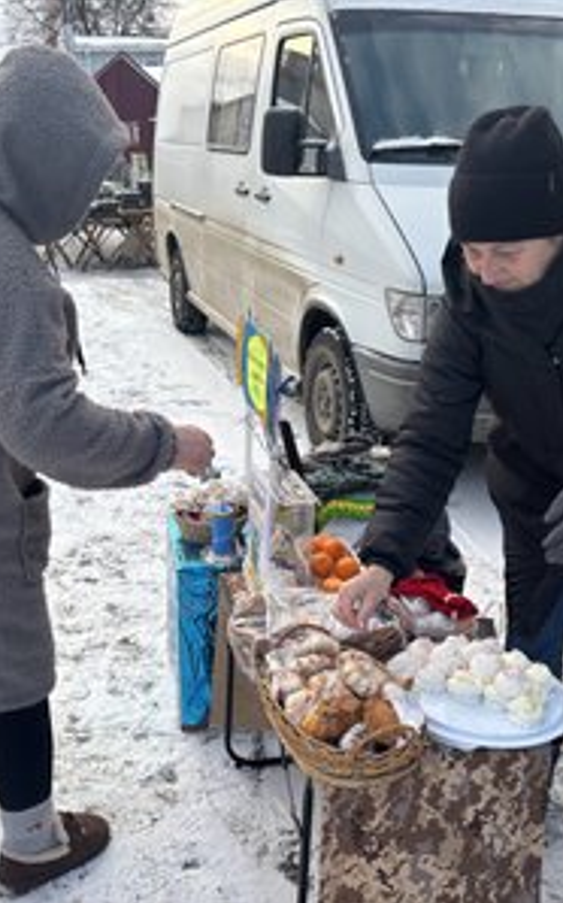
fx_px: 909
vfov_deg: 52.8
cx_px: 254
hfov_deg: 34.4
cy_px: 452
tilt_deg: -18.3
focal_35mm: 37
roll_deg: +0.7
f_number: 1.6
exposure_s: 1/444
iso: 50
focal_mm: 5.96
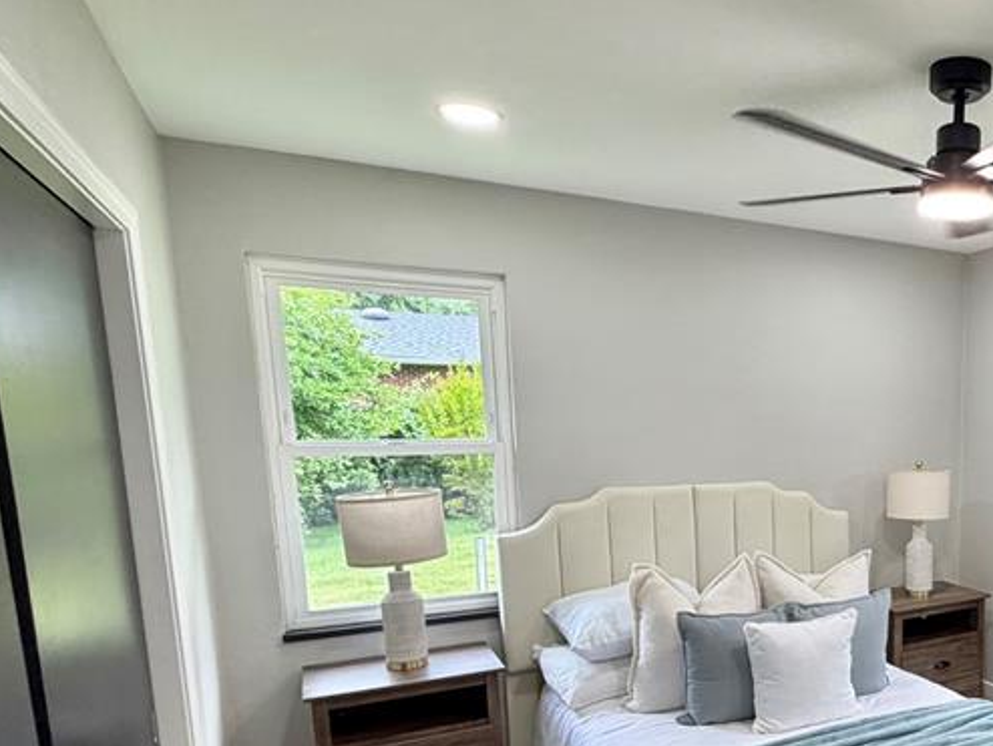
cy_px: 539
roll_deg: -0.5
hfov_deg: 54.3
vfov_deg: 46.9
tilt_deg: -8.7
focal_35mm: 29
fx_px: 832
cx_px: 880
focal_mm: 2.22
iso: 200
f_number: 2.2
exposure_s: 1/120
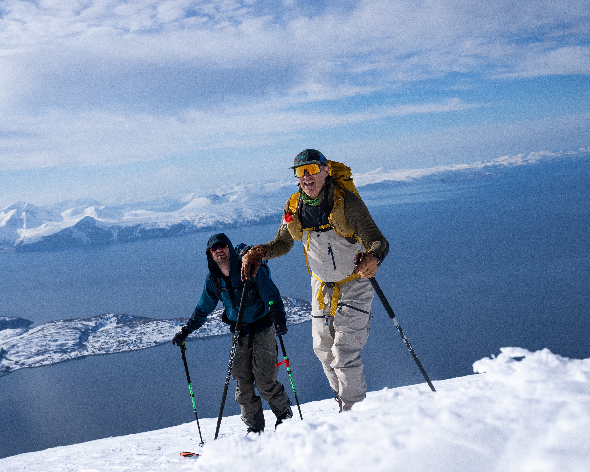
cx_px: 293
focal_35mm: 43
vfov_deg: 34.9
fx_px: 751
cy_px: 237
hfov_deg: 42.9
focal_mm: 38
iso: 800
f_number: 8
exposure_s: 1/4000
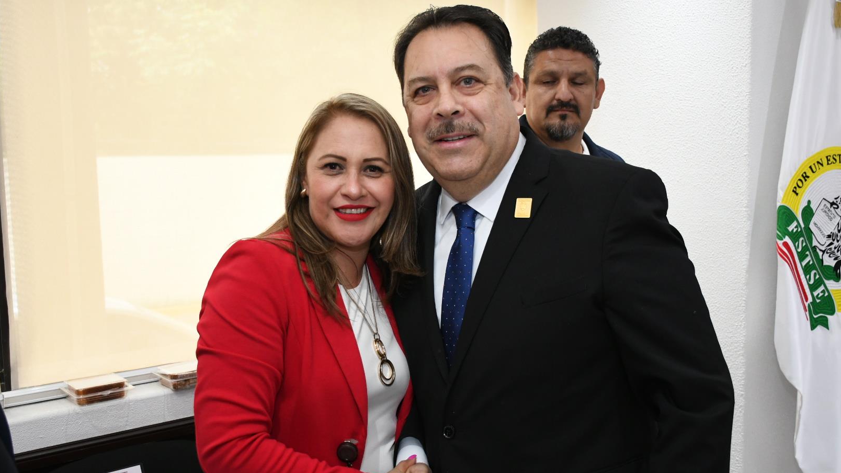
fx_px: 847
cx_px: 422
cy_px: 249
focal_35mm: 38
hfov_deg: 52.8
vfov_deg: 31.2
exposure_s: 1/100
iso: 1600
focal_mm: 24
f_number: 3.8
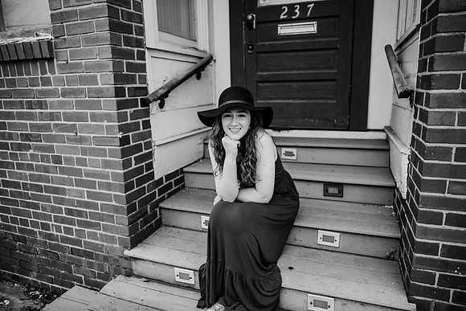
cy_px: 156
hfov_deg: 73.7
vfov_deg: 53.2
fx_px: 311
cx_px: 233
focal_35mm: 24
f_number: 2.2
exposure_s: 1/400
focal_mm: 24
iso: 320
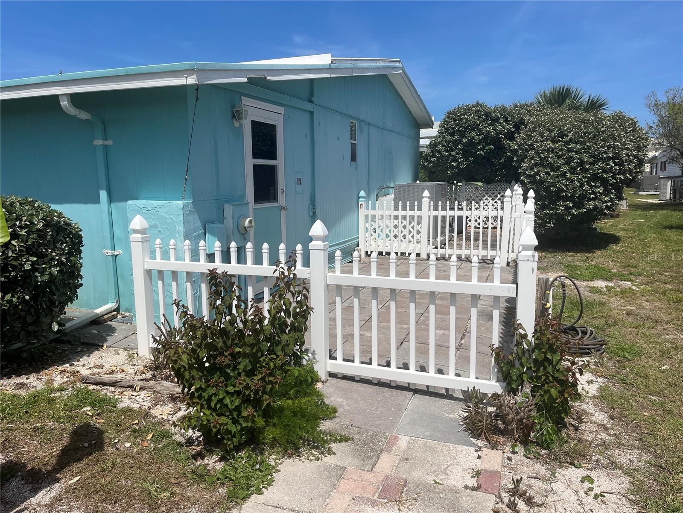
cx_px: 342
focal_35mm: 26
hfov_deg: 67.3
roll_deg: +0.2
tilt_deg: -8.7
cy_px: 256
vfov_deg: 53.1
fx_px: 513
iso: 50
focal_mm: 5.1
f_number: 1.6
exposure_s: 1/6897
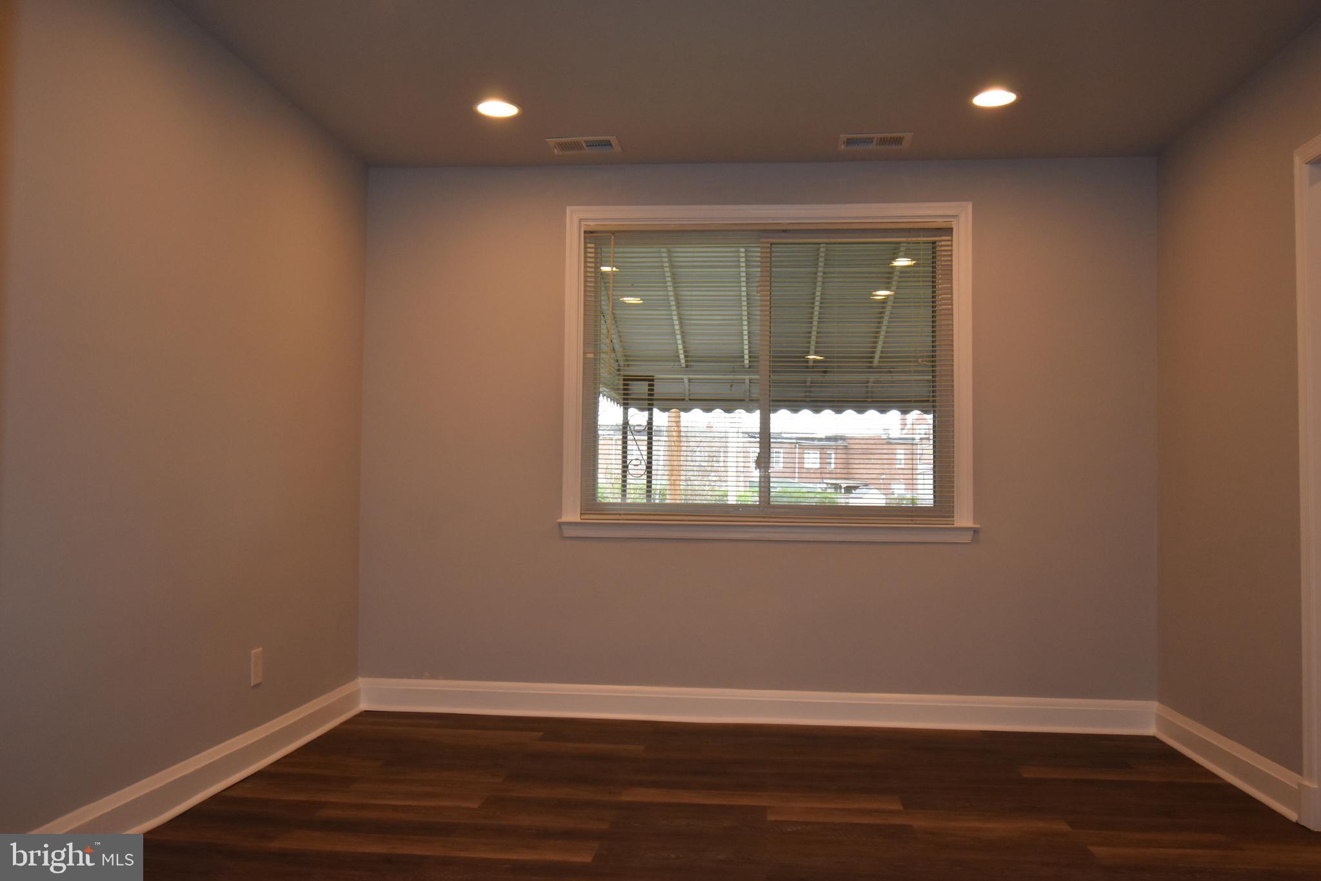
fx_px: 1101
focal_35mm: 30
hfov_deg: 61.9
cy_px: 440
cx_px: 660
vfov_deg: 43.6
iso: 1100
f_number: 5.6
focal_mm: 20
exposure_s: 1/125
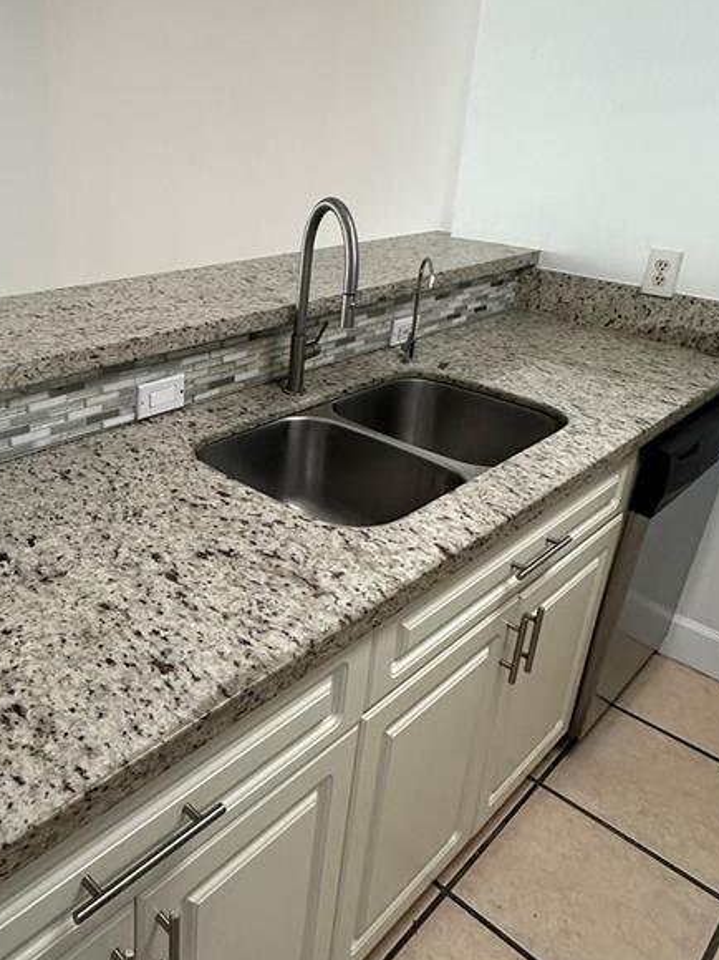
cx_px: 215
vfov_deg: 61.3
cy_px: 405
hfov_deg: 47.1
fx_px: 803
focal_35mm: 29
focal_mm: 2.22
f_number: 2.2
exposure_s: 1/120
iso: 250
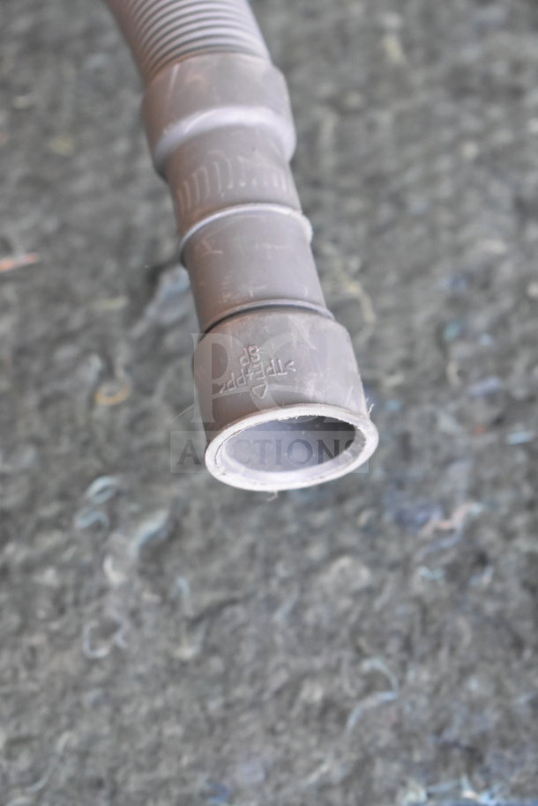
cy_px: 403
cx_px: 269
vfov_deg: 24.6
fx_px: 1849
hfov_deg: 16.6
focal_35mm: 82
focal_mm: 55
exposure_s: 1/100
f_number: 5.6
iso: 2200
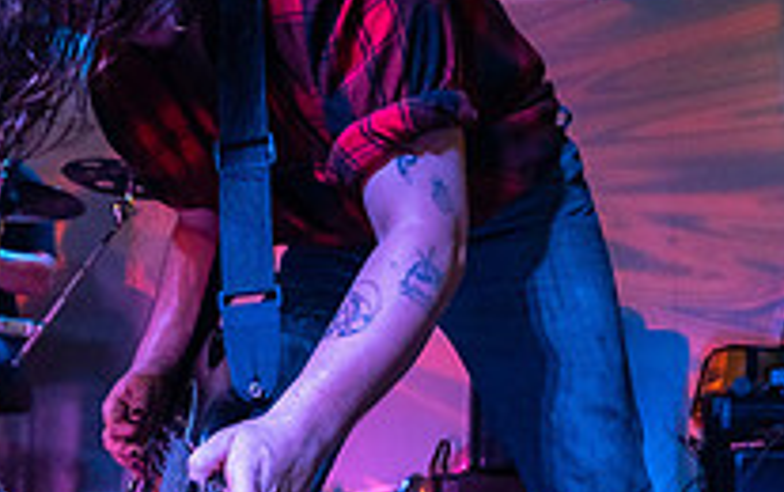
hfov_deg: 42.5
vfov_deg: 27.4
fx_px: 1006
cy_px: 321
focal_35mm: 47
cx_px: 433
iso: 1600
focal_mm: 14
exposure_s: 1/250
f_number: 2.8
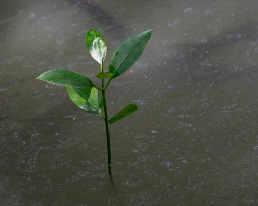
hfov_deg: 6.2
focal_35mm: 313
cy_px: 103
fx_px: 2389
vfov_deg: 4.9
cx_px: 112
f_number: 5.6
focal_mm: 276
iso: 500
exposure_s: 1/320
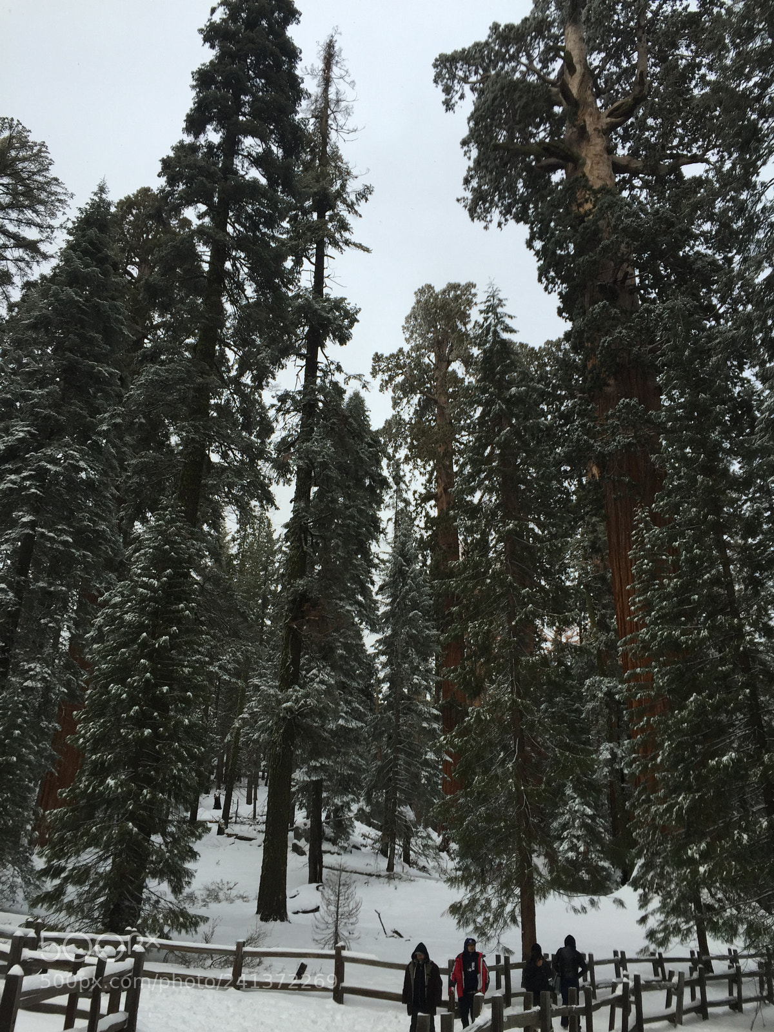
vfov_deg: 61.7
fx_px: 865
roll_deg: +0.0
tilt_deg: +28.5
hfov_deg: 48.2
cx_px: 387
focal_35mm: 29
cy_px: 516
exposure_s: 1/250
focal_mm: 4.15
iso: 32
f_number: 2.2
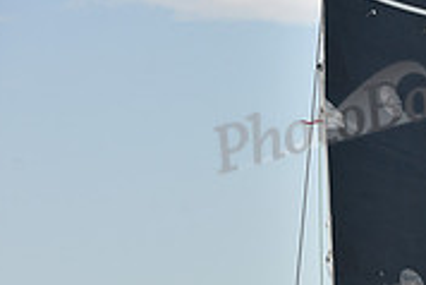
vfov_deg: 5.4
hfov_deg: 7.9
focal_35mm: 254
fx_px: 3008
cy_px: 423
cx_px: 677
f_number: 8
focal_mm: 78
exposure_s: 1/640
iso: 250
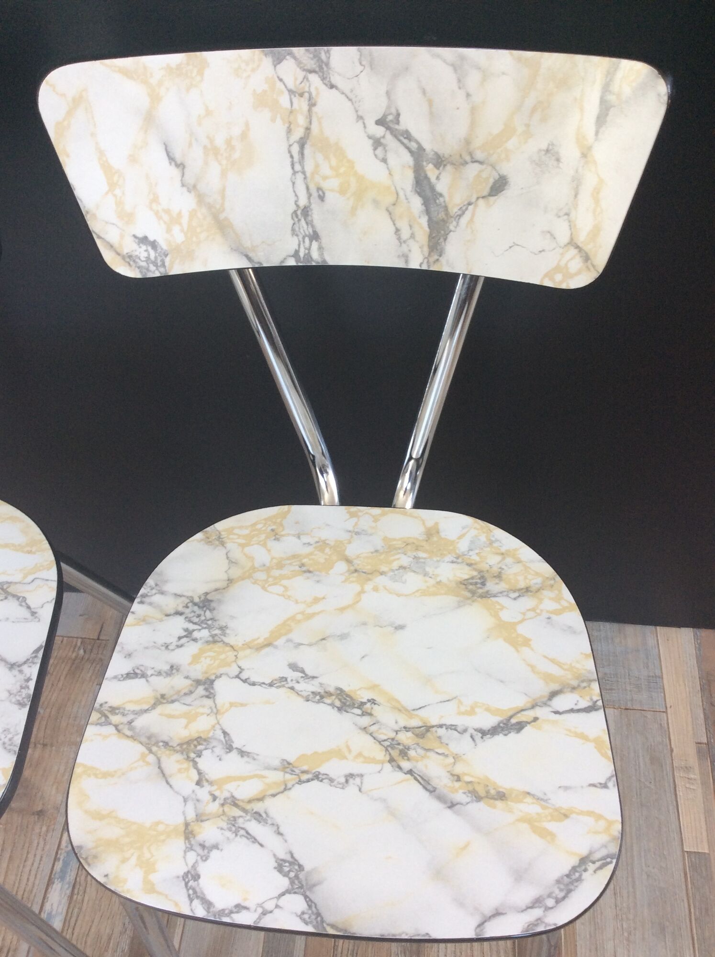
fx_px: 884
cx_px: 358
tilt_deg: -52.9
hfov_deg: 44.1
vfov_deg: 56.9
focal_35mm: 32
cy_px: 478
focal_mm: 3.3
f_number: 2.4
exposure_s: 1/33
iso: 32
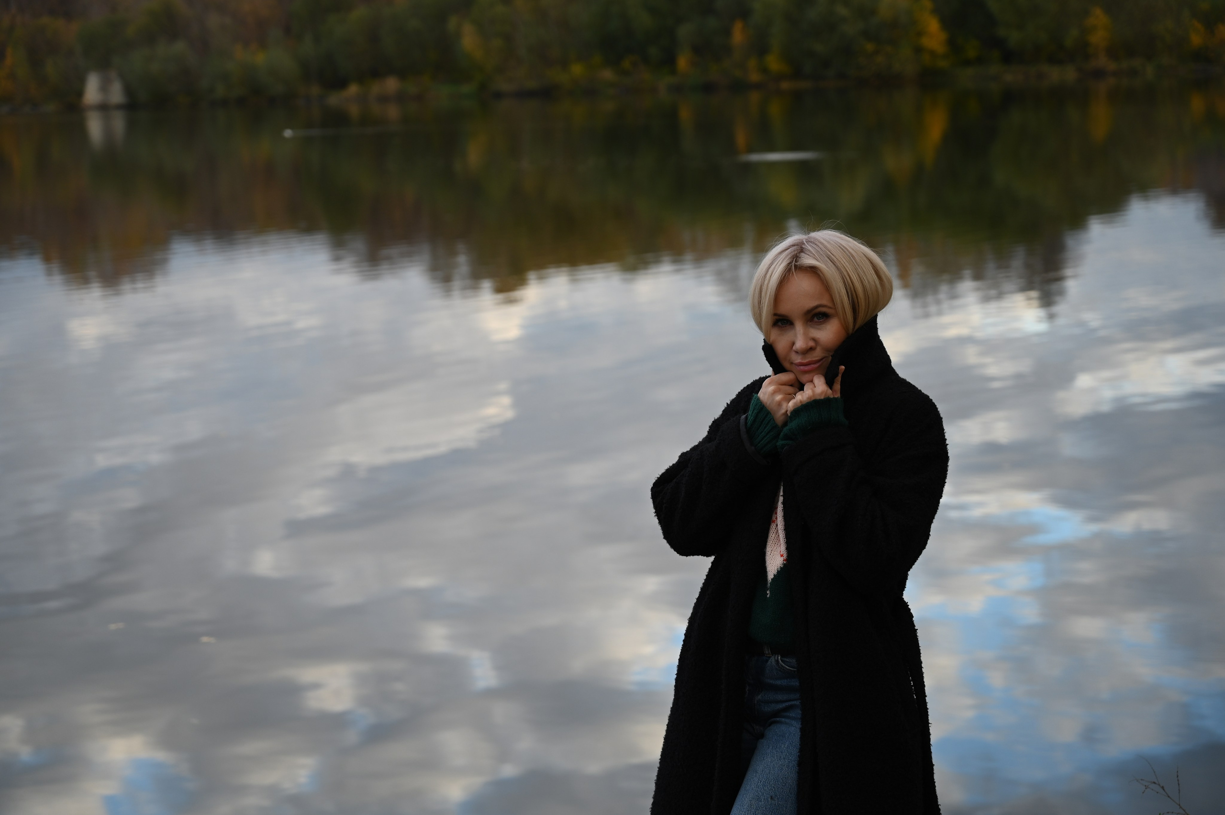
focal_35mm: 70
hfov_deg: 28.9
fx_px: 2380
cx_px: 612
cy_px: 408
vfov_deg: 19.4
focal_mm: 70
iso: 160
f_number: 4
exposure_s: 1/320
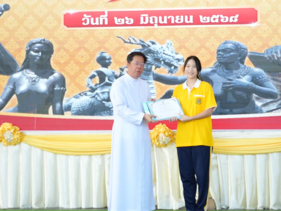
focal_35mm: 93
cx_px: 163
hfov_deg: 21.1
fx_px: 752
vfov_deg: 16.0
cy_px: 105
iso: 1600
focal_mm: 51
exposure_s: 1/160
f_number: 5
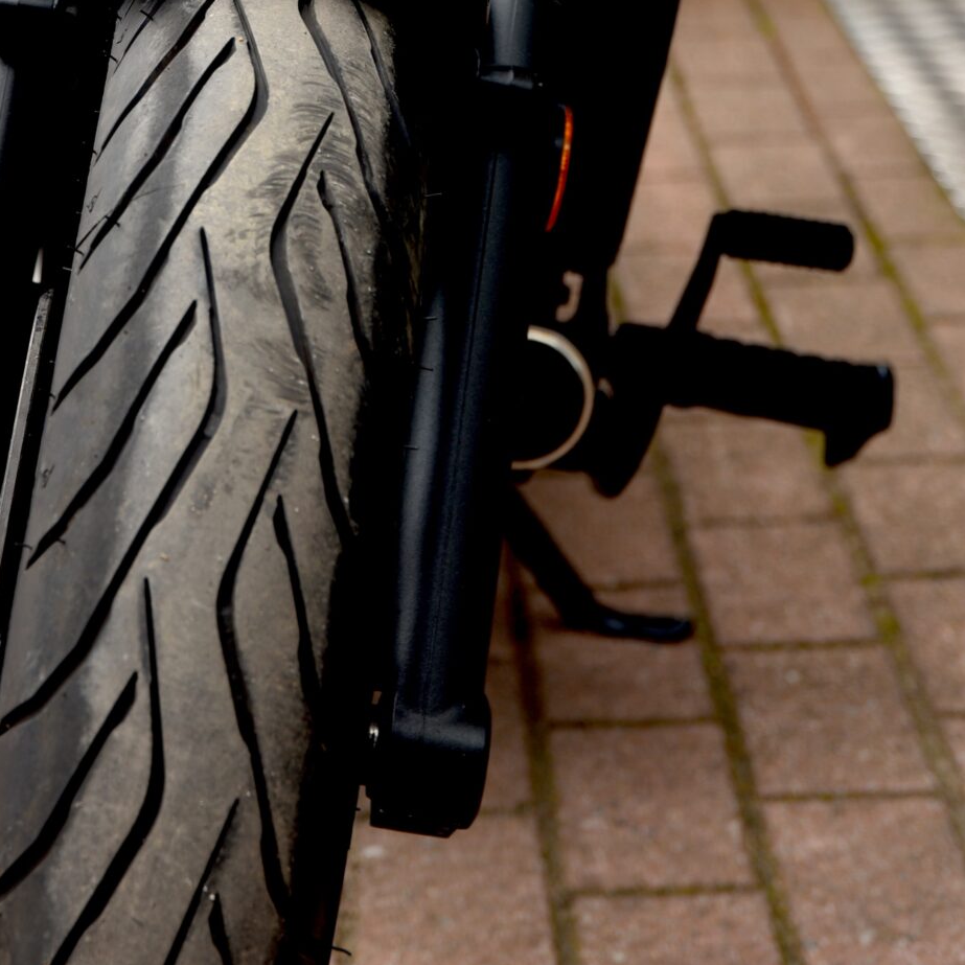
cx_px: 372
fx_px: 4163
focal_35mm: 132
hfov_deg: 13.2
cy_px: -320
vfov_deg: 12.8
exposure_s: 1/80
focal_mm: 56
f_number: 4.5
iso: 100
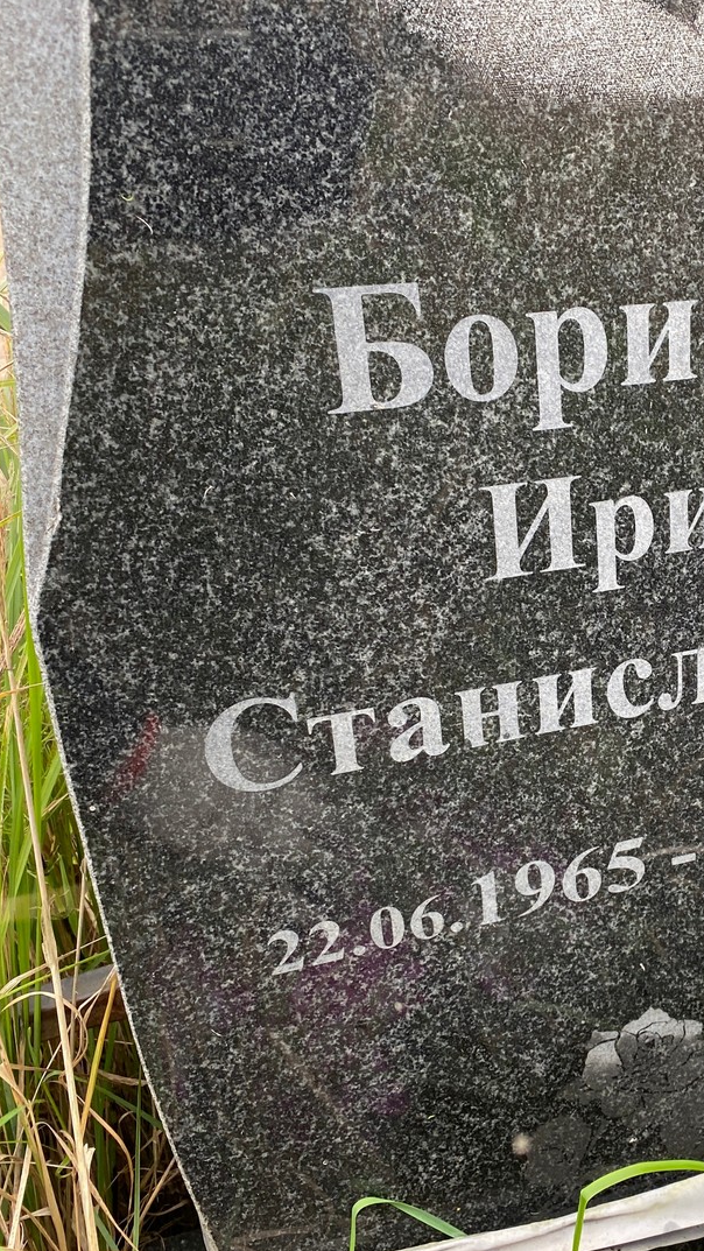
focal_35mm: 38
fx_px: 1260
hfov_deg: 29.6
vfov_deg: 52.8
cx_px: 666
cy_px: 625
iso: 64
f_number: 1.8
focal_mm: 4.25
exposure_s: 1/121
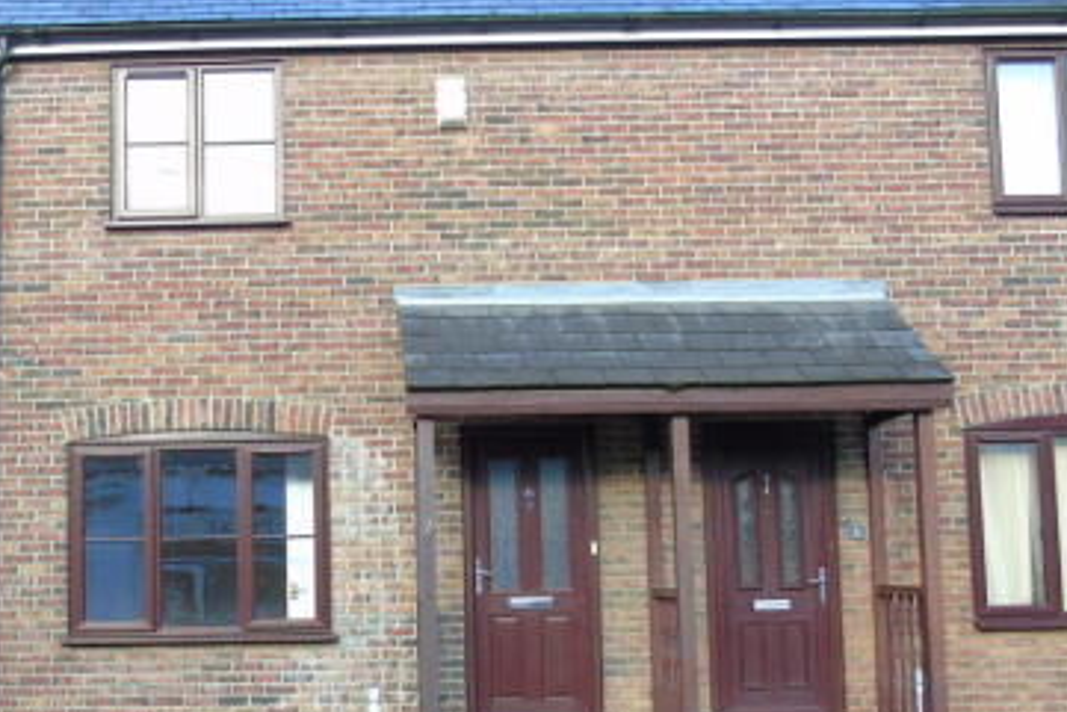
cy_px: 501
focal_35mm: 42
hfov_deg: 45.7
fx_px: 1245
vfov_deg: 31.5
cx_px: 356
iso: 80
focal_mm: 4.4
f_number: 3.4
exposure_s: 1/100
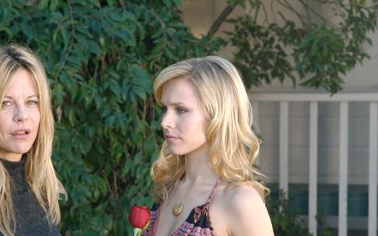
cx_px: 127
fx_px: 1820
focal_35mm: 177
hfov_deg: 11.8
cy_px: 165
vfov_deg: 7.4
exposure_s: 1/125
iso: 500
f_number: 6.3
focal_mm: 85
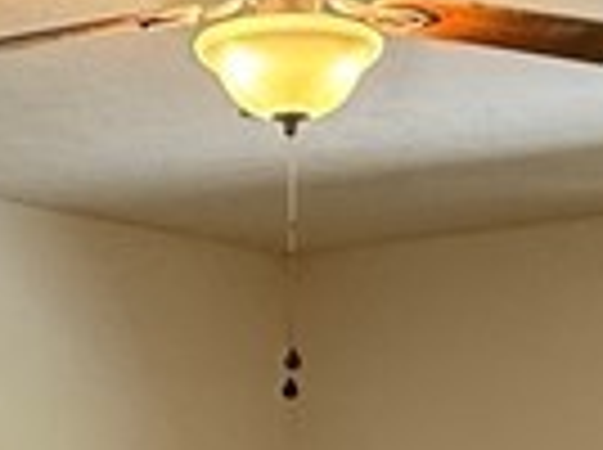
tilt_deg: -6.0
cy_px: 756
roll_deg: +0.1
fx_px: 1861
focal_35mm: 107
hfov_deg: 18.4
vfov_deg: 12.8
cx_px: 310
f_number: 2.2
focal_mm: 2.22
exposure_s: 1/60
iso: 500
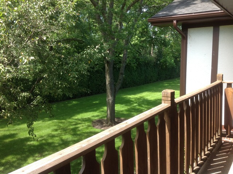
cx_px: 116
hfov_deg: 52.7
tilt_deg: -8.2
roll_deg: -0.9
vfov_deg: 40.6
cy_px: 87
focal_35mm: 35
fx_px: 235
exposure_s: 1/221
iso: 50
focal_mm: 4.28
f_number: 2.4
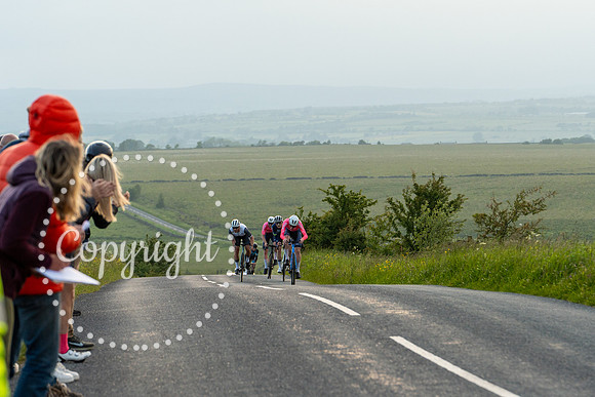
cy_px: 183
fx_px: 2516
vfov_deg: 9.0
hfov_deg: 13.5
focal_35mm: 152
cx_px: 299
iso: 400
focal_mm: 111
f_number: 4.5
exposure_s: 1/1250
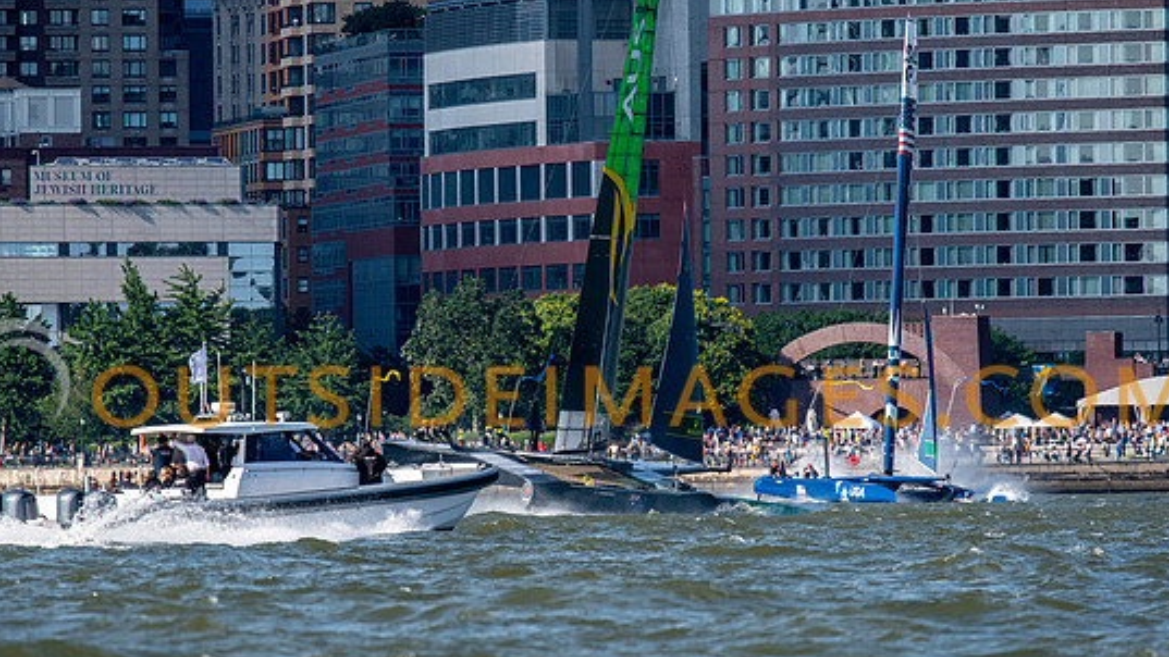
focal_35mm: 509
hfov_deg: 4.2
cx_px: 559
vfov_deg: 2.4
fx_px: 15777
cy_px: 383
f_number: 5
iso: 640
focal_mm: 300
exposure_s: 1/2500
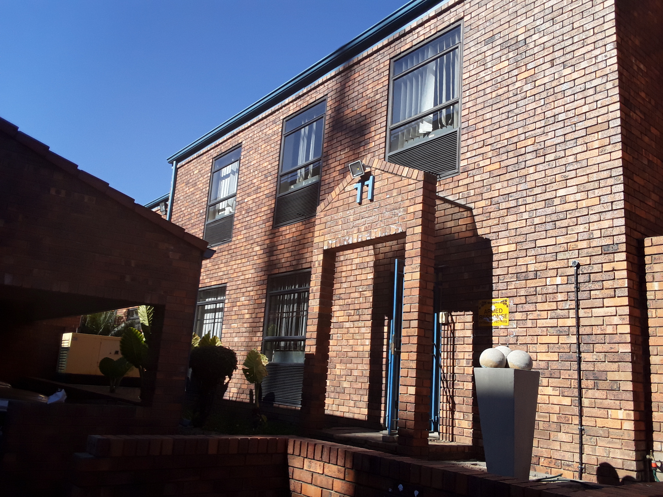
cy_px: 248
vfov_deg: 46.8
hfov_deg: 60.0
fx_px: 575
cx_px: 332
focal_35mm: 30
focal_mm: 2.2
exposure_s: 1/1072
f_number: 1.9
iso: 40
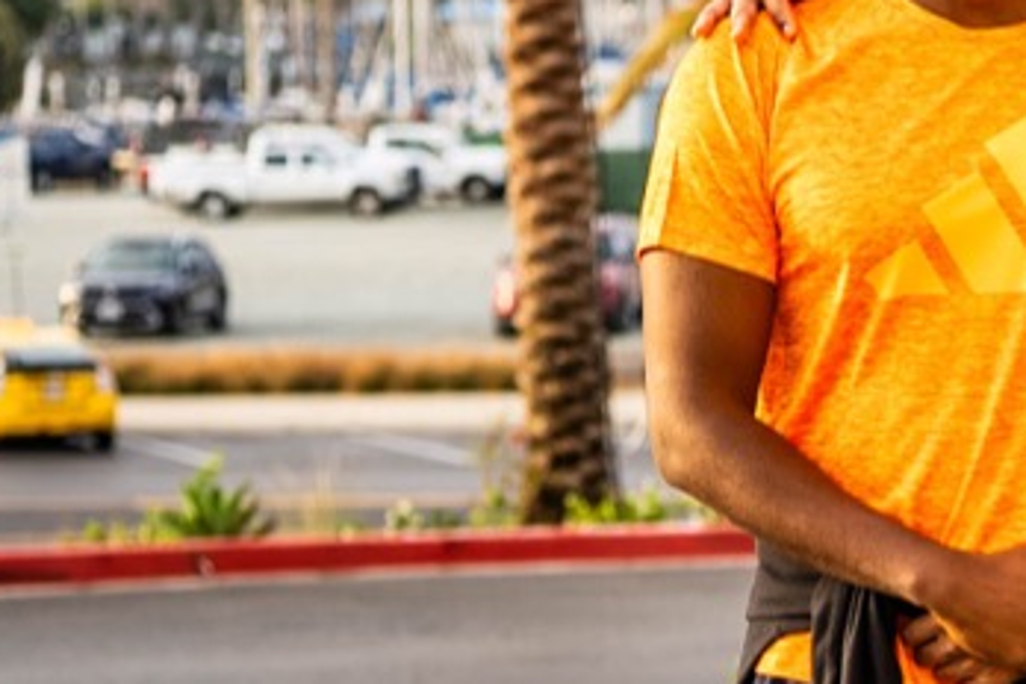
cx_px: 1751
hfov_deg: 11.9
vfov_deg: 8.5
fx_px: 4588
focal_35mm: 161
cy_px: 572
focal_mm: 35
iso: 160
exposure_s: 1/400
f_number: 2
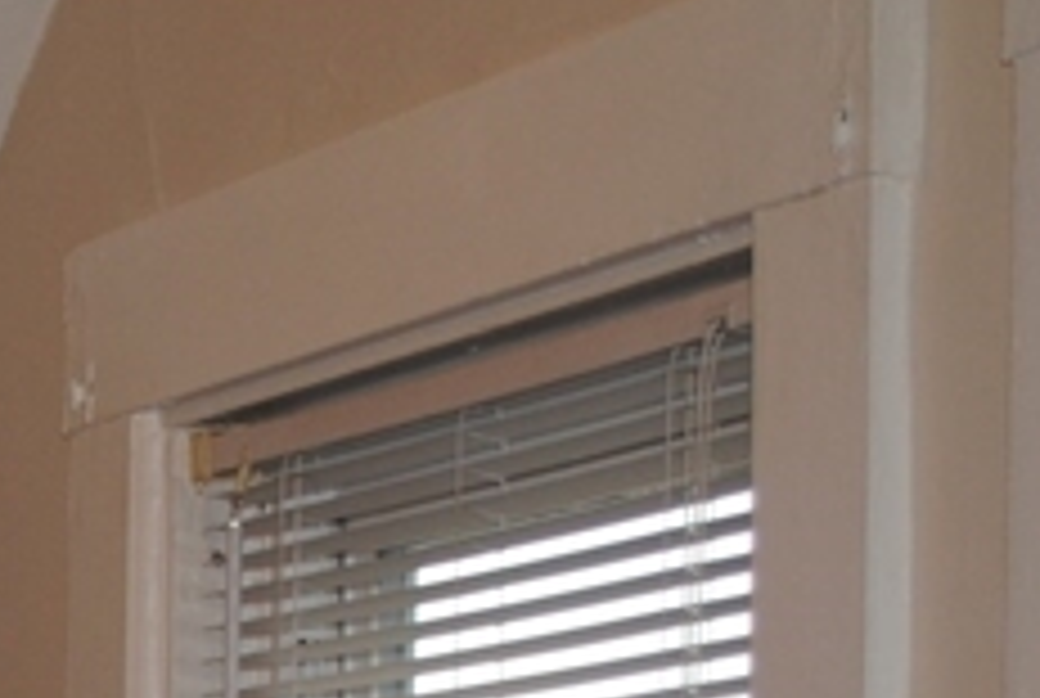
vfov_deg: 7.2
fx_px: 5384
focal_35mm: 186
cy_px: 1360
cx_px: -882
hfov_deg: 10.3
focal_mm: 28
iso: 200
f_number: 4.5
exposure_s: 1/60
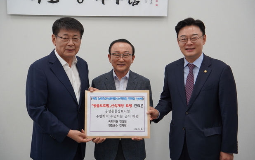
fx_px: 397
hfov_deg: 35.6
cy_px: 78
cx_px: 126
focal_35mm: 57
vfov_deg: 22.7
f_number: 5.6
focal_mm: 55.2
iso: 1600
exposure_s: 1/160
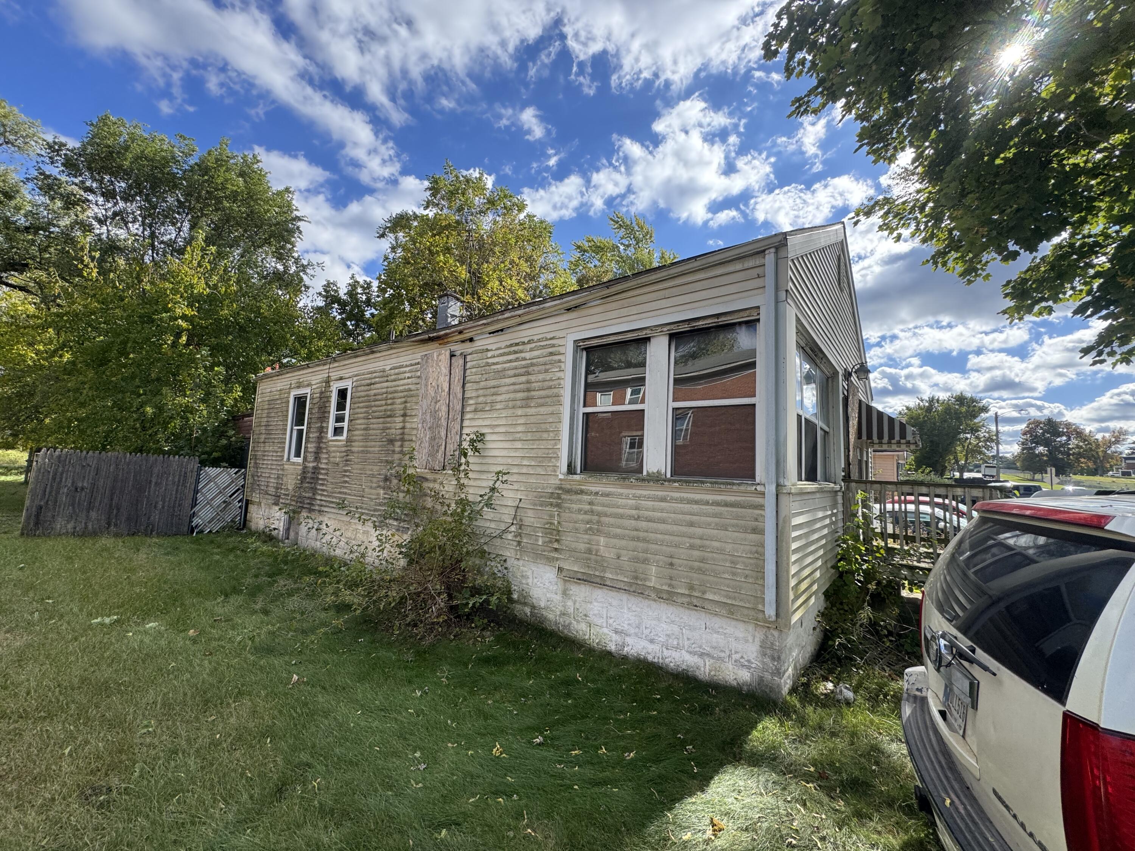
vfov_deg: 85.7
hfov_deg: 102.1
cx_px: 568
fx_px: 459
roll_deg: -3.5
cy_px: 426
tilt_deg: +8.6
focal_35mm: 14
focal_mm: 2.22
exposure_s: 1/707
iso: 40
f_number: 2.2
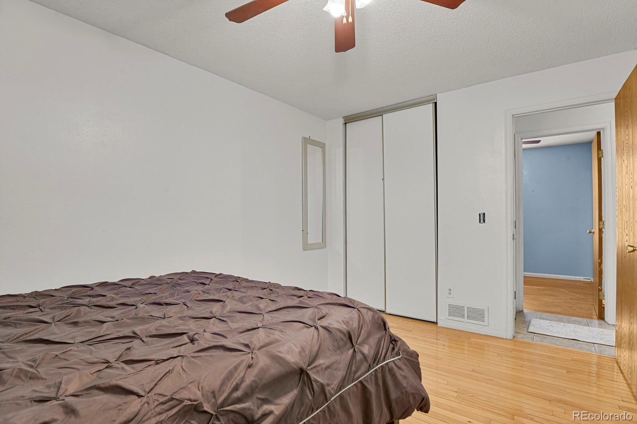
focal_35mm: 17
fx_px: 301
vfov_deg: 70.4
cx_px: 318
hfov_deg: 93.3
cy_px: 212
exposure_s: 2.5
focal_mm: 17
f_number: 8
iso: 250
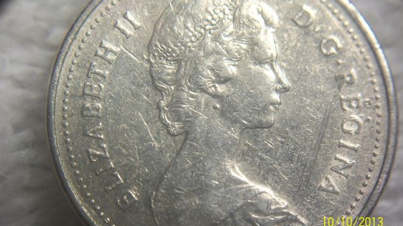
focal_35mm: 105
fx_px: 1122
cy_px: 104
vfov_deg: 11.5
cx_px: 202
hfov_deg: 20.4
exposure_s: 1/125
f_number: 5.2
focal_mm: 17.1
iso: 207
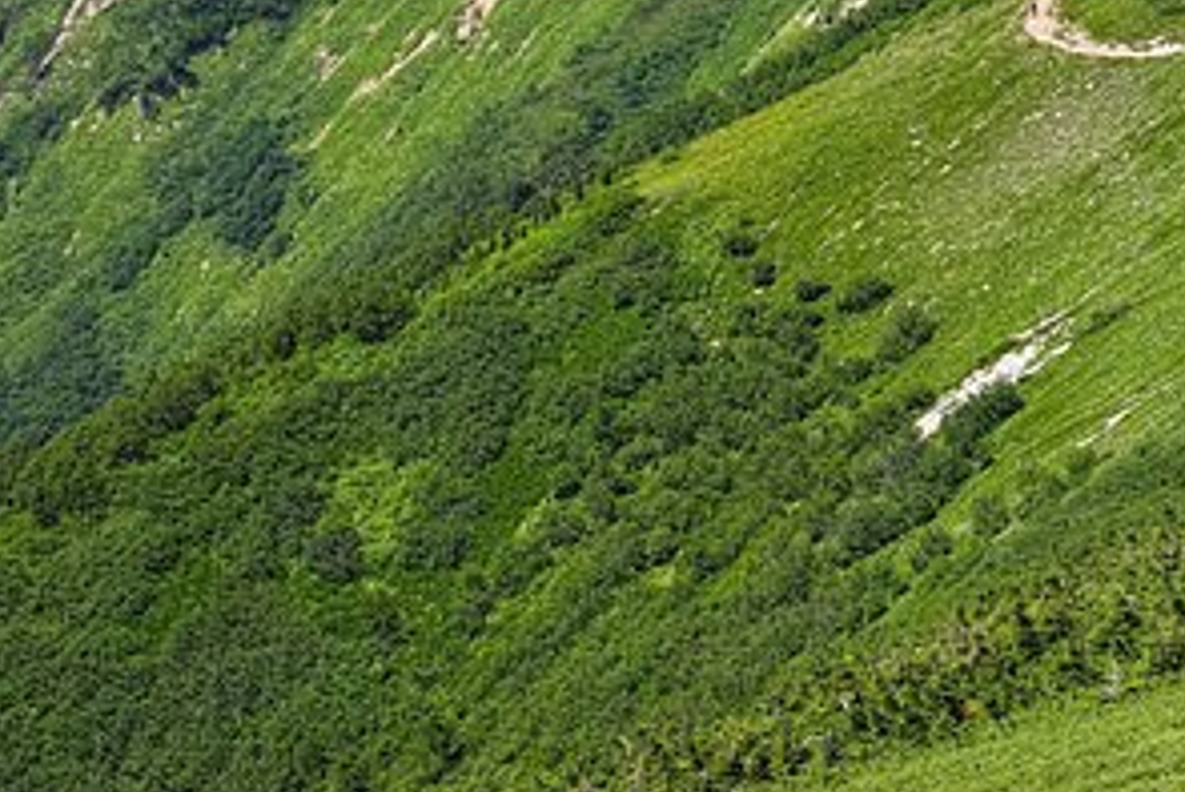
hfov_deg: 12.6
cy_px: -223
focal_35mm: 156
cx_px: 1667
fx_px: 5137
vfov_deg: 8.7
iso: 200
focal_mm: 30
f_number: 5.6
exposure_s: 1/160
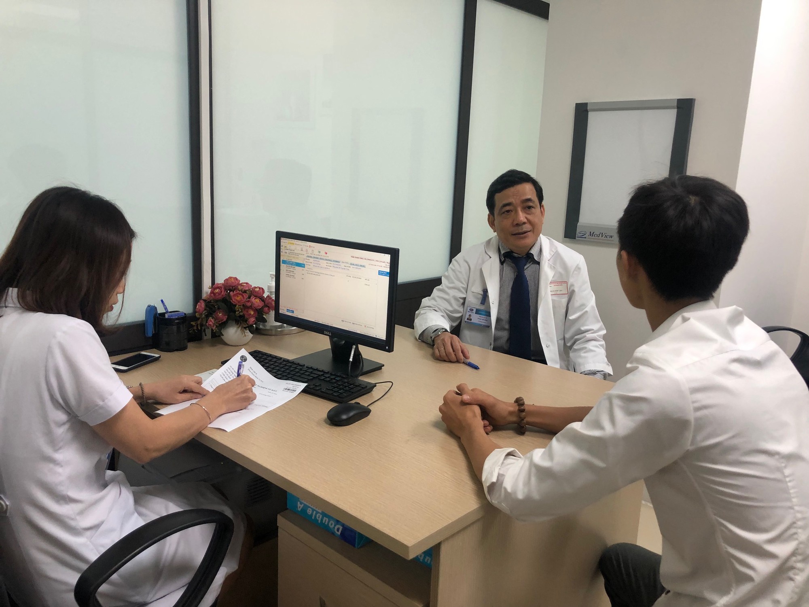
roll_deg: -1.8
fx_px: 654
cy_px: 304
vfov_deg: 49.7
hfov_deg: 63.4
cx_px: 404
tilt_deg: -12.7
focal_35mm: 28
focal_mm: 4
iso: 40
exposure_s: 1/30
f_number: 1.8
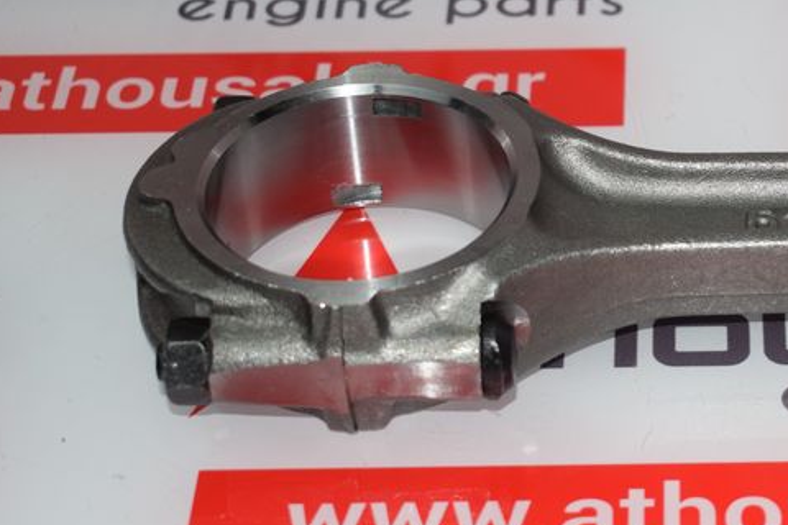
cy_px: 191
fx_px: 2736
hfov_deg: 16.2
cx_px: 731
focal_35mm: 125
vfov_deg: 11.0
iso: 500
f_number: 4.8
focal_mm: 40
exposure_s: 1/200
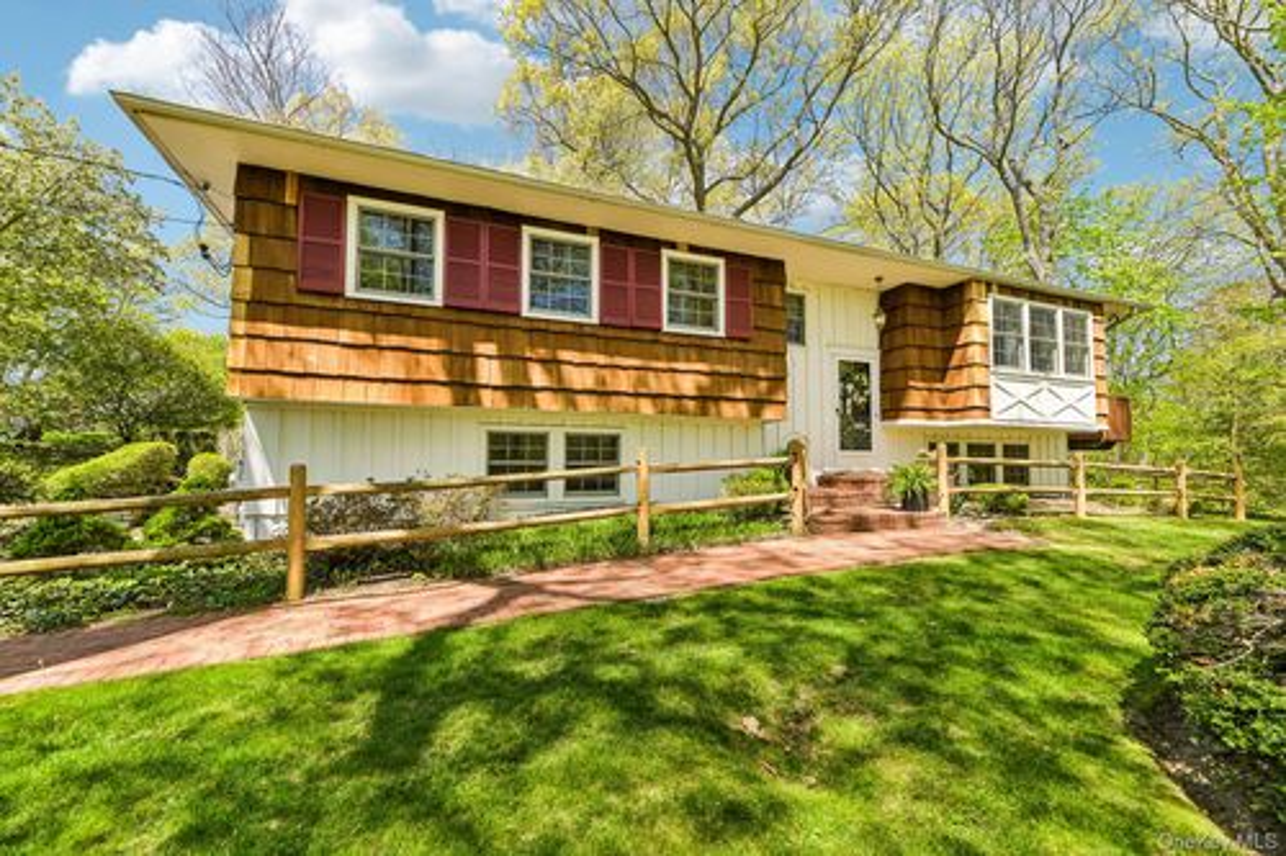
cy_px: 428
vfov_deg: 81.2
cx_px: 643
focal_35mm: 14
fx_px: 500
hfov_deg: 104.3
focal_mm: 14
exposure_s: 1/200
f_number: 8
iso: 250
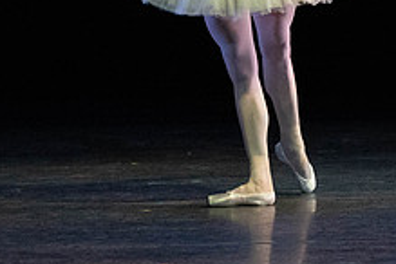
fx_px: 11648
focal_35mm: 1059
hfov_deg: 1.9
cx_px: 300
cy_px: -39
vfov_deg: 1.3
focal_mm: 400
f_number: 9
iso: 20000
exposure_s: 1/400
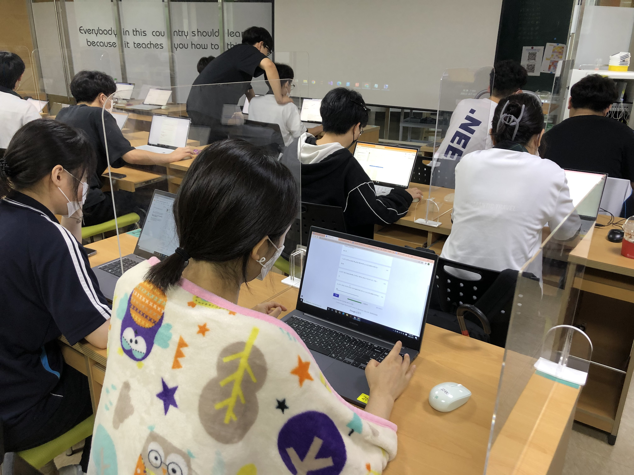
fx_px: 513
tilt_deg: -19.5
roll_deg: -0.5
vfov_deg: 49.7
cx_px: 317
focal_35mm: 28
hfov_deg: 63.4
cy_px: 238
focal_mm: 3.99
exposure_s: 1/30
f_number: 1.8
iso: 40
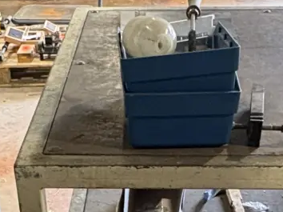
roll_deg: +2.7
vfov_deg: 17.5
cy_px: 315
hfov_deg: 25.7
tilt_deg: -42.1
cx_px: 122
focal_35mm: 76
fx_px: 621
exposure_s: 1/50
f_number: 2.2
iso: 400
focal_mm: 2.22
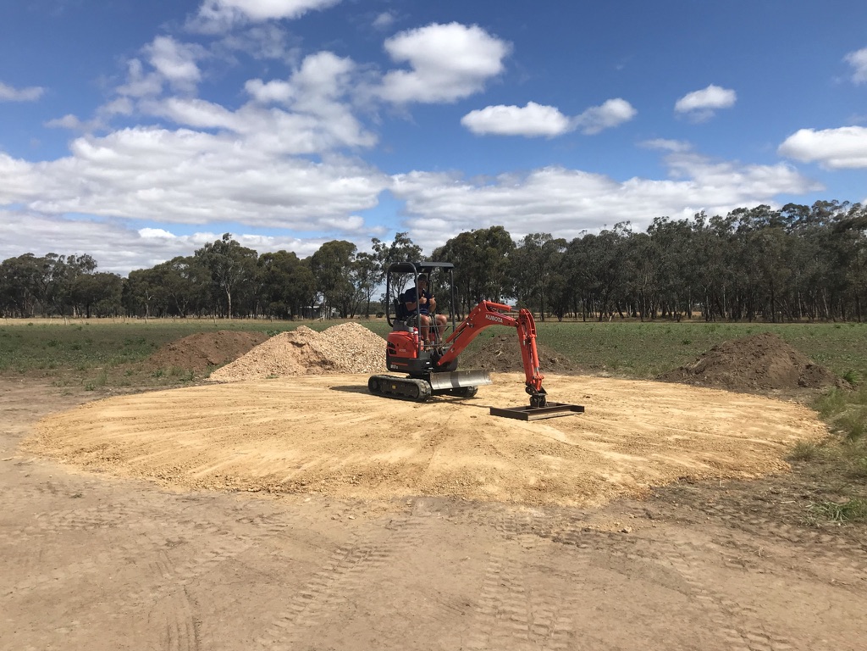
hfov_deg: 63.4
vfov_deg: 49.7
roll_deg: -0.2
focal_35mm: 28
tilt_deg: +0.8
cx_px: 434
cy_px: 326
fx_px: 701
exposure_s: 1/4367
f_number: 1.8
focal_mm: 3.99
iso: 20
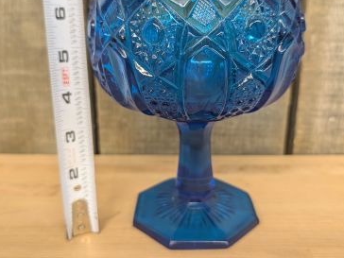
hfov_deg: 55.4
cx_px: 173
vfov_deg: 42.7
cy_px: 102
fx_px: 328
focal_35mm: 33
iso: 717
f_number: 1.68
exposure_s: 1/60
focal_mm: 6.9
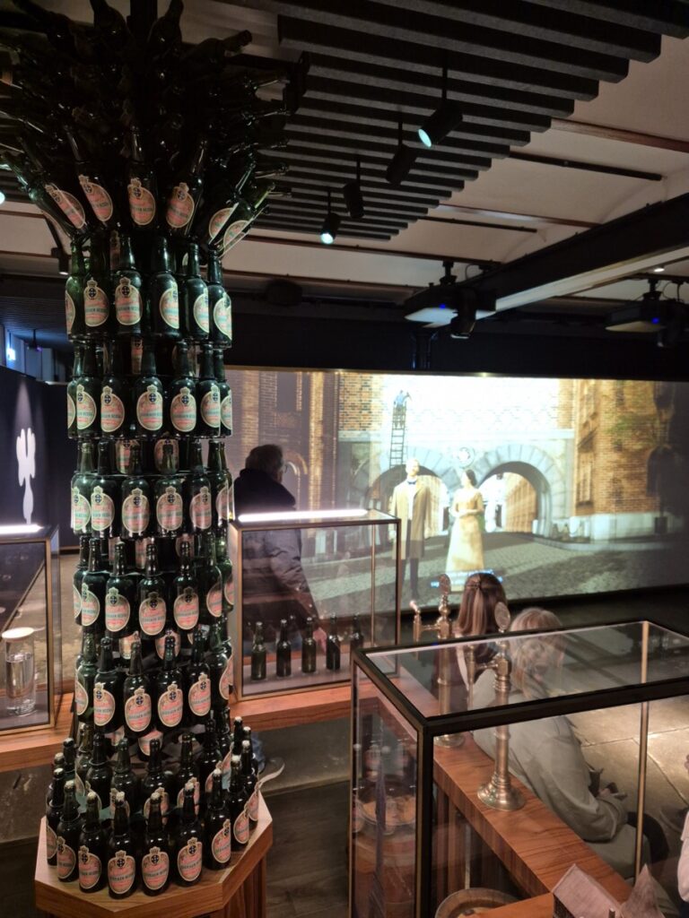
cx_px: 344
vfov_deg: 73.9
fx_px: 610
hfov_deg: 58.9
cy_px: 459
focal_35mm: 23
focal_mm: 5.4
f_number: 1.8
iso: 800
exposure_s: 1/60
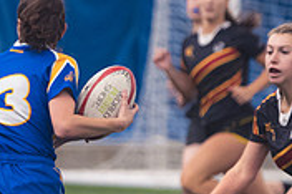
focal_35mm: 790
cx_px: -10
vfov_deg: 1.7
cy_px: 134
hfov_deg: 2.6
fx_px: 6402
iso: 2200
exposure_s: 1/320
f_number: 2.8
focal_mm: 160
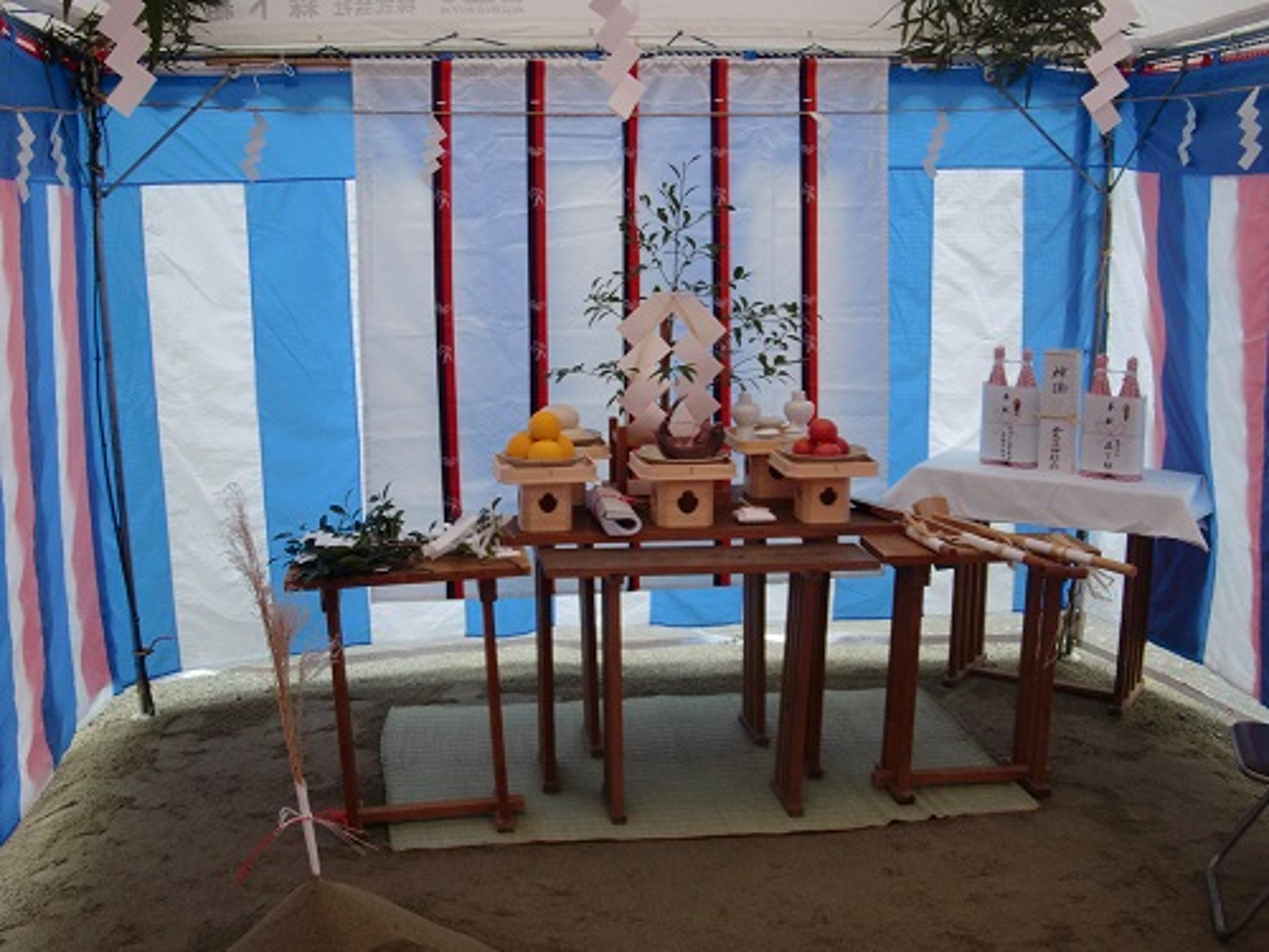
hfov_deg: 49.0
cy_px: 476
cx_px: 634
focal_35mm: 38
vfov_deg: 37.7
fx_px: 1393
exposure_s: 1/60
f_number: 3.9
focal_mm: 6.66
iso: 80
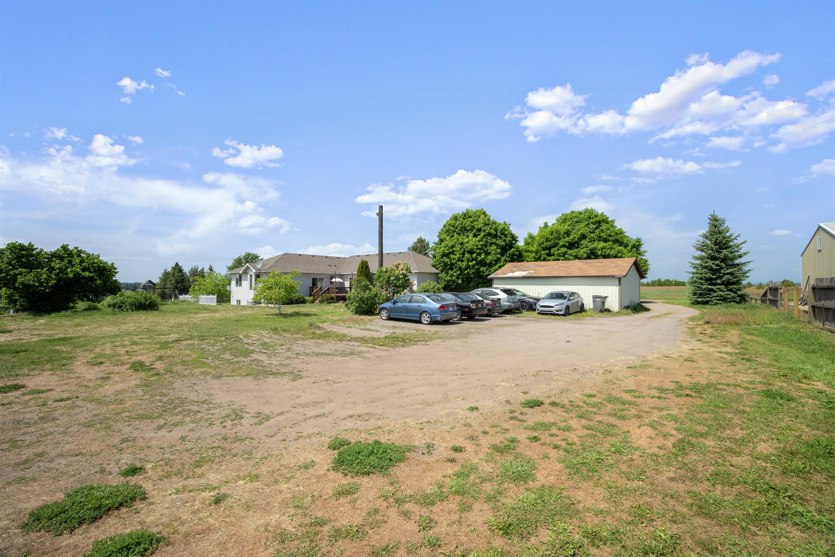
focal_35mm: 14
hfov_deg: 104.3
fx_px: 325
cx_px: 418
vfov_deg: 81.2
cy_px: 278
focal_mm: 14
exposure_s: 1/100
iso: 100
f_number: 8
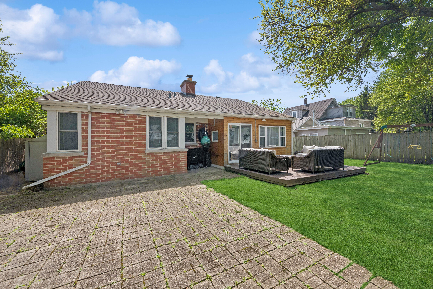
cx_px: 216
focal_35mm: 14
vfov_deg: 81.2
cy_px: 144
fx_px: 168
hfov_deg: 104.3
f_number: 9
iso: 200
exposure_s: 1/500
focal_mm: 14
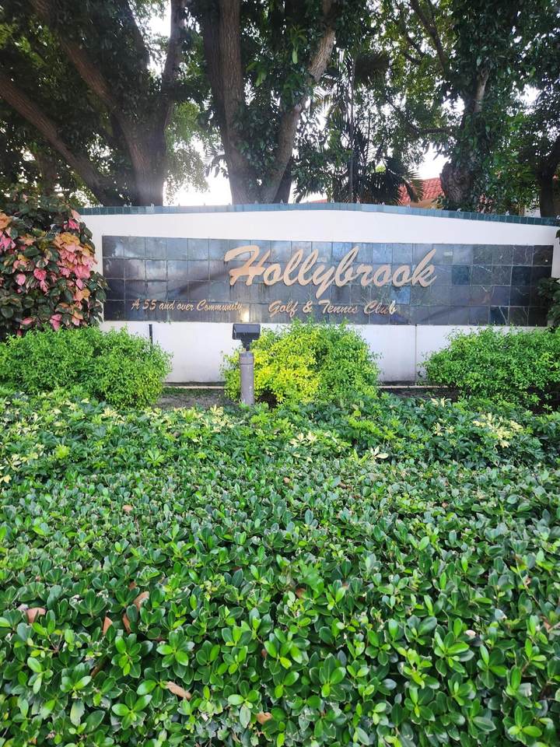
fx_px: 496
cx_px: 280
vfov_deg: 73.9
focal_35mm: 23
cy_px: 374
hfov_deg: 58.9
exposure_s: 1/120
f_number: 1.8
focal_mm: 5.4
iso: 160
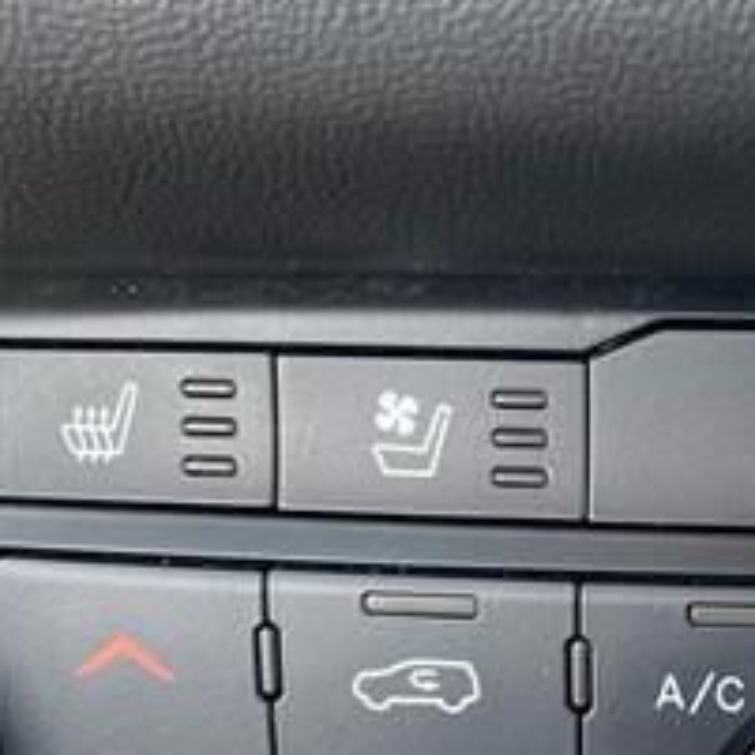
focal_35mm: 73
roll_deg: +0.0
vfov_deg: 23.6
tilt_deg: -40.5
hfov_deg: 22.2
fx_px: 1801
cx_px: 864
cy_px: 485
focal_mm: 4.25
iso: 250
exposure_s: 1/60
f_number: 1.8
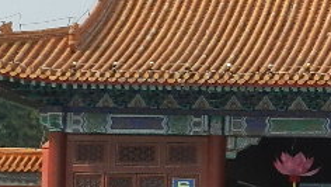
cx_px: 494
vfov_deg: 4.3
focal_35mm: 284
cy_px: 124
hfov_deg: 7.5
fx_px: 2494
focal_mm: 10.9
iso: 160
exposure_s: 1/800
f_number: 4.5
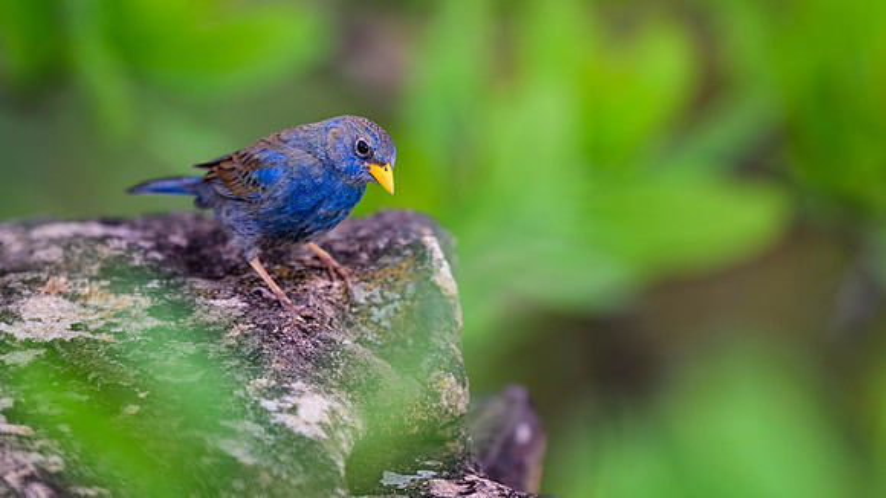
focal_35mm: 784
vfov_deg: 1.5
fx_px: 18414
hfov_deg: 2.8
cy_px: 184
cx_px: 385
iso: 800
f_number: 4
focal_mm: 560
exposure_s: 1/1000
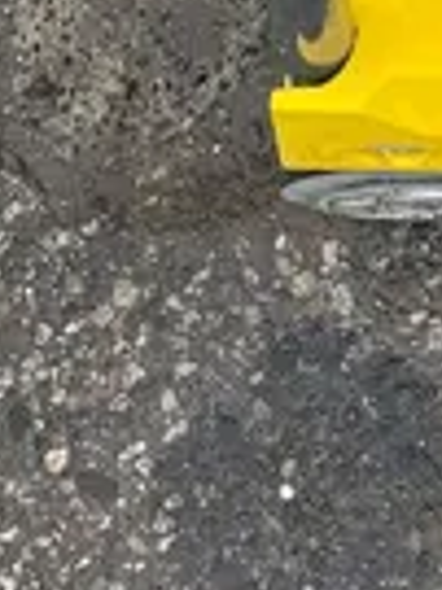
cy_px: -824
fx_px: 2404
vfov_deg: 11.6
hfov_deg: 9.6
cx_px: 950
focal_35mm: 141
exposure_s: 1/1046
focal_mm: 5.1
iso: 50
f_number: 1.6
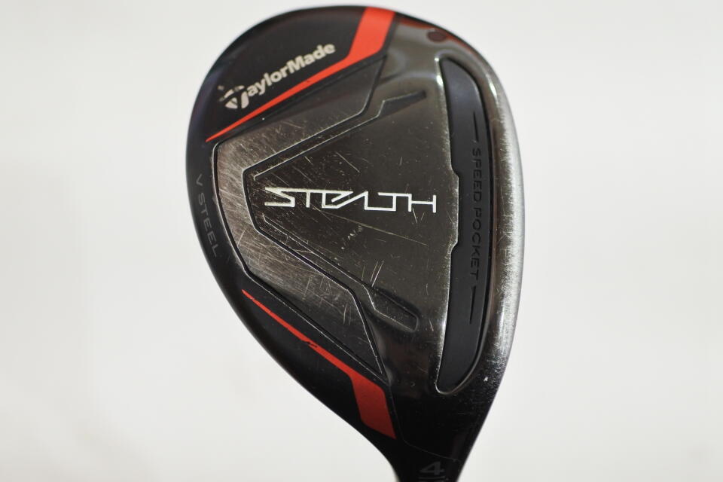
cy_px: 241
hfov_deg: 40.3
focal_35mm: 49
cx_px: 362
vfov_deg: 27.5
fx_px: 984
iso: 800
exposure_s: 1/200
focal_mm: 18.5
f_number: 1.8
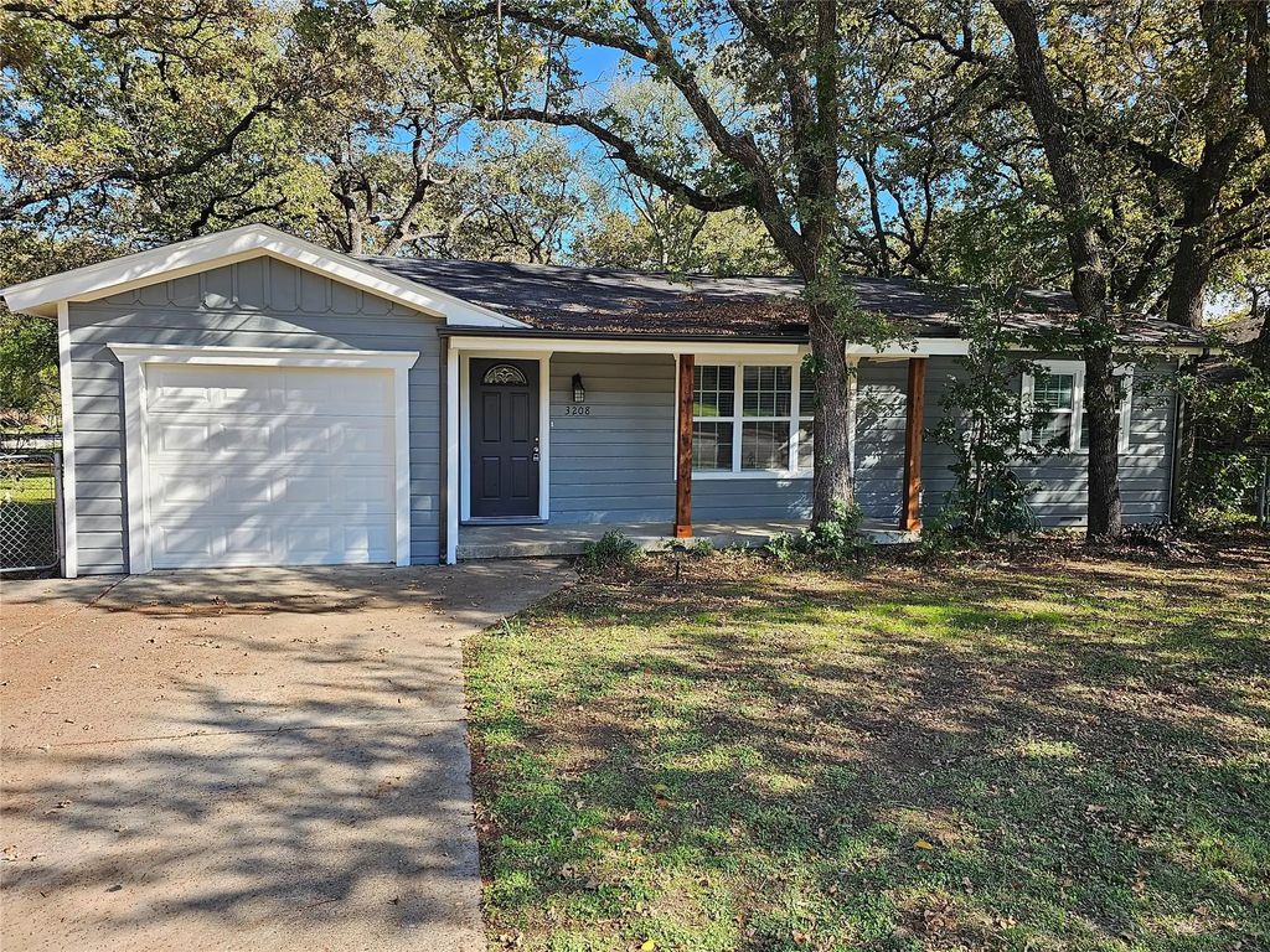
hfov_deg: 73.9
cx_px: 635
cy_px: 476
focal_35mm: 23
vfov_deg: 58.9
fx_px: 844
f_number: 1.7
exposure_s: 1/404
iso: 20
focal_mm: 6.3
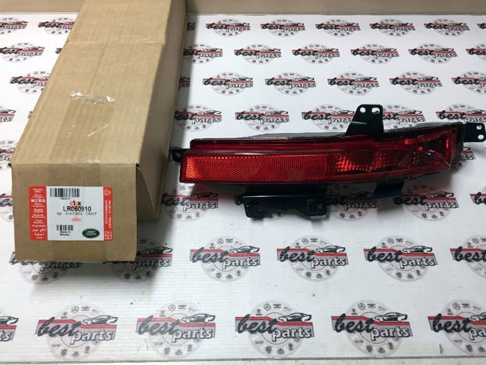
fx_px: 407
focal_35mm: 29
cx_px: 243
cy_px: 182
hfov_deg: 61.7
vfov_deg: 48.2
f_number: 2.2
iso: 100
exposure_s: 1/33
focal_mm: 4.15
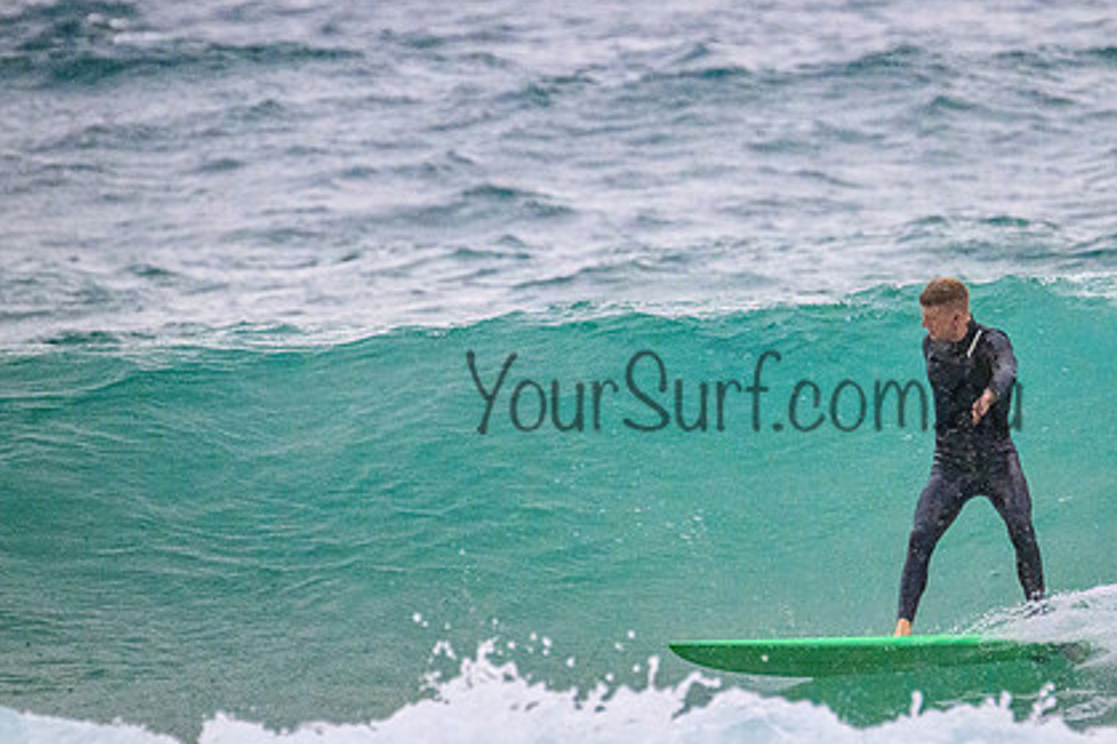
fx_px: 25773
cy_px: 369
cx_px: 741
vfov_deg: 1.7
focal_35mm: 831
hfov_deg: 2.5
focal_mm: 600
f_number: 11
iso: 10000
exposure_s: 1/2000
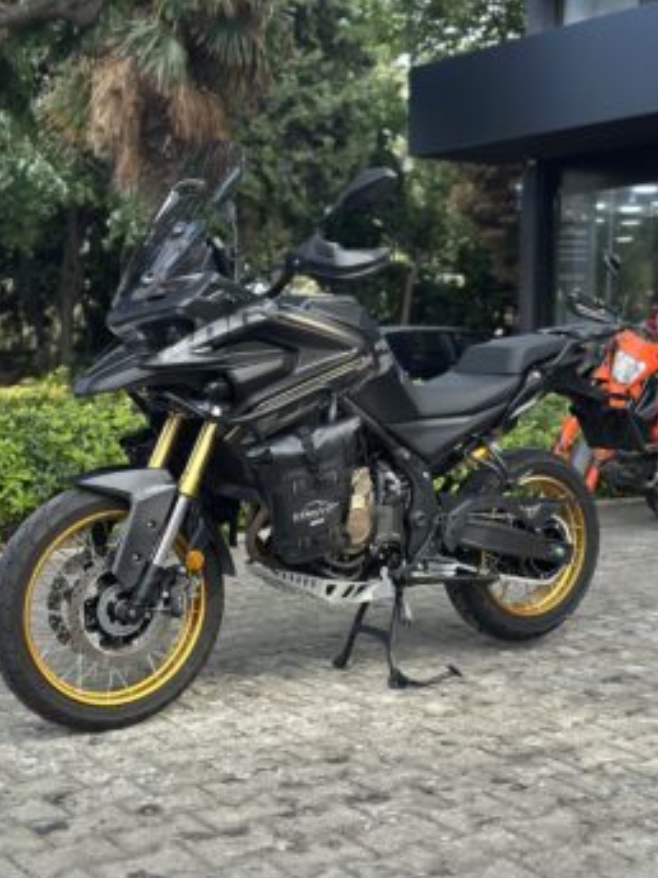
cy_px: 453
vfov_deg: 36.8
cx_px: 329
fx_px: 1318
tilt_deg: -4.2
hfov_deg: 28.0
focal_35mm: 52
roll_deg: -0.2
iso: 80
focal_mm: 6.86
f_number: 1.78
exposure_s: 1/343
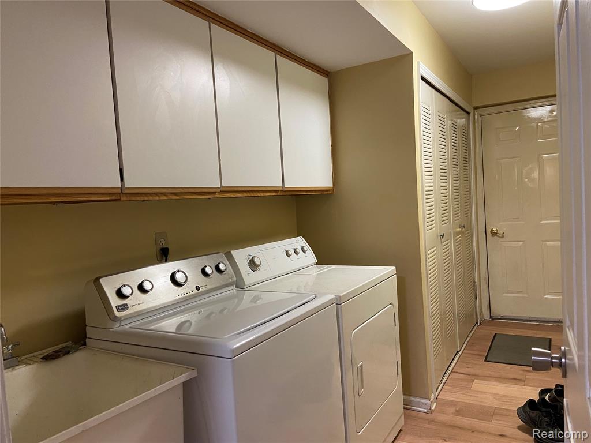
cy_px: 222
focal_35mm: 26
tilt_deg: -3.4
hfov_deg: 67.3
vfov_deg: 53.1
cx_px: 296
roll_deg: +3.8
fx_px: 444
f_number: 1.8
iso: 200
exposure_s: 1/60
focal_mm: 4.25
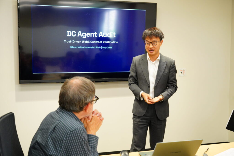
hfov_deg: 42.7
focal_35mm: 46
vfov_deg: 29.3
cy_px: 78
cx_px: 117
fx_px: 299
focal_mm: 46
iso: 2500
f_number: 5.6
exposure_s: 1/50
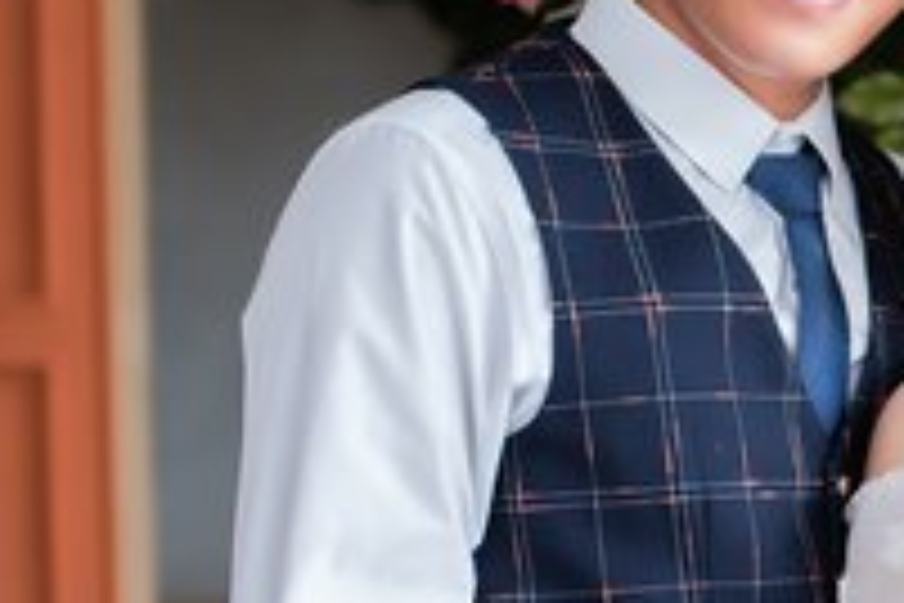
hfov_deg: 13.0
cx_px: 1403
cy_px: 560
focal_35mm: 148
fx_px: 3716
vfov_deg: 9.2
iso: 1600
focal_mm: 35
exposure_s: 1/640
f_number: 2.8
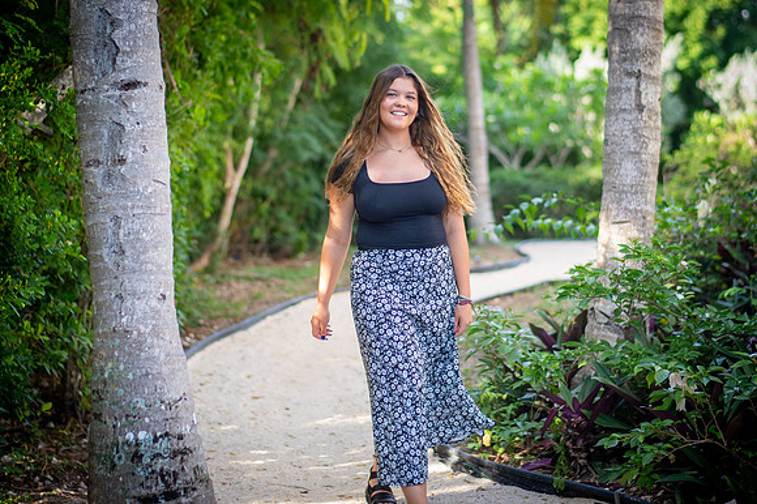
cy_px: 177
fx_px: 1589
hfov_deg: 26.8
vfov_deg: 18.0
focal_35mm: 76
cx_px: 400
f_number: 1.8
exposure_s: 1/1600
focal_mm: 58
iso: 2000
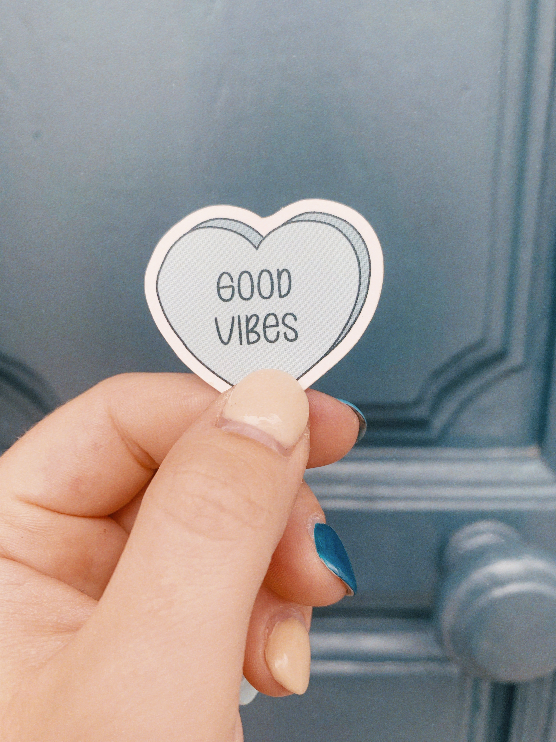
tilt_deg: -18.7
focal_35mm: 26
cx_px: 278
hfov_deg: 53.1
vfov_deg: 67.3
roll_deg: +2.0
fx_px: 557
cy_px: 371
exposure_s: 1/224
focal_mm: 4.25
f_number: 1.8
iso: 25
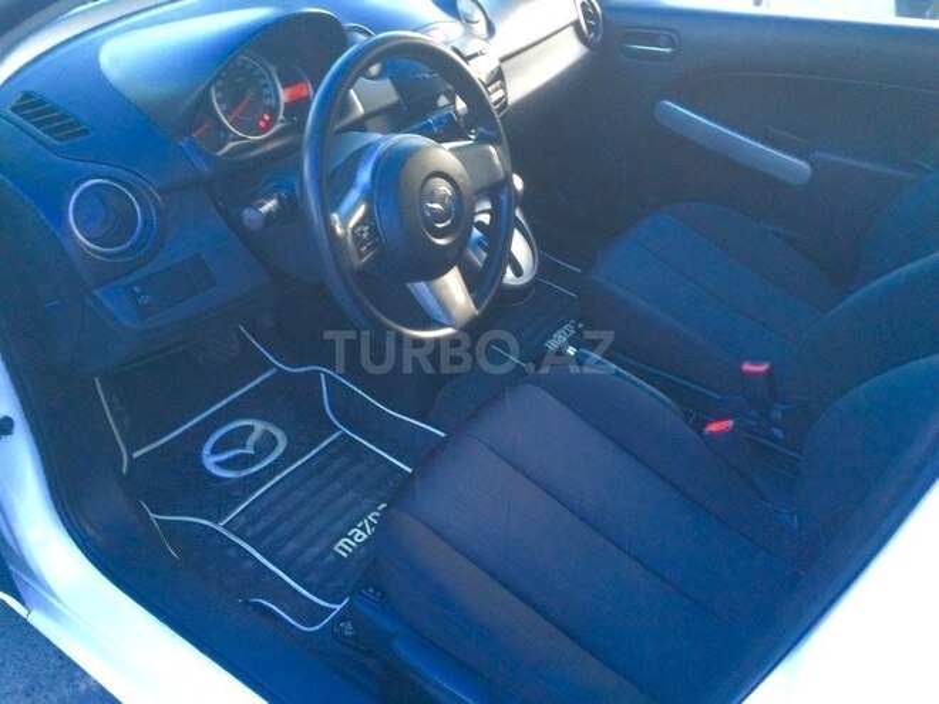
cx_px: 470
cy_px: 352
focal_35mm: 29
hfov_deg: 61.7
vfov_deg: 48.2
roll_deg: -5.0
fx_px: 787
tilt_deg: -36.1
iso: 160
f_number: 2.2
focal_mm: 4.15
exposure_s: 1/33
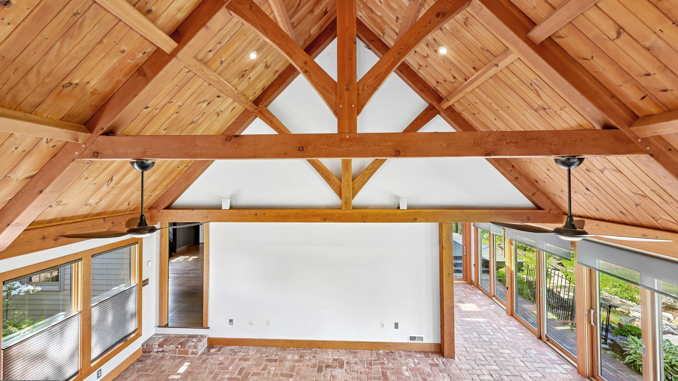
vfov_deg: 70.4
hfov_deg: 103.0
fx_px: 270
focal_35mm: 15
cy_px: 174
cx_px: 332
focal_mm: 14
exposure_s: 1/8
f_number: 8
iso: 400
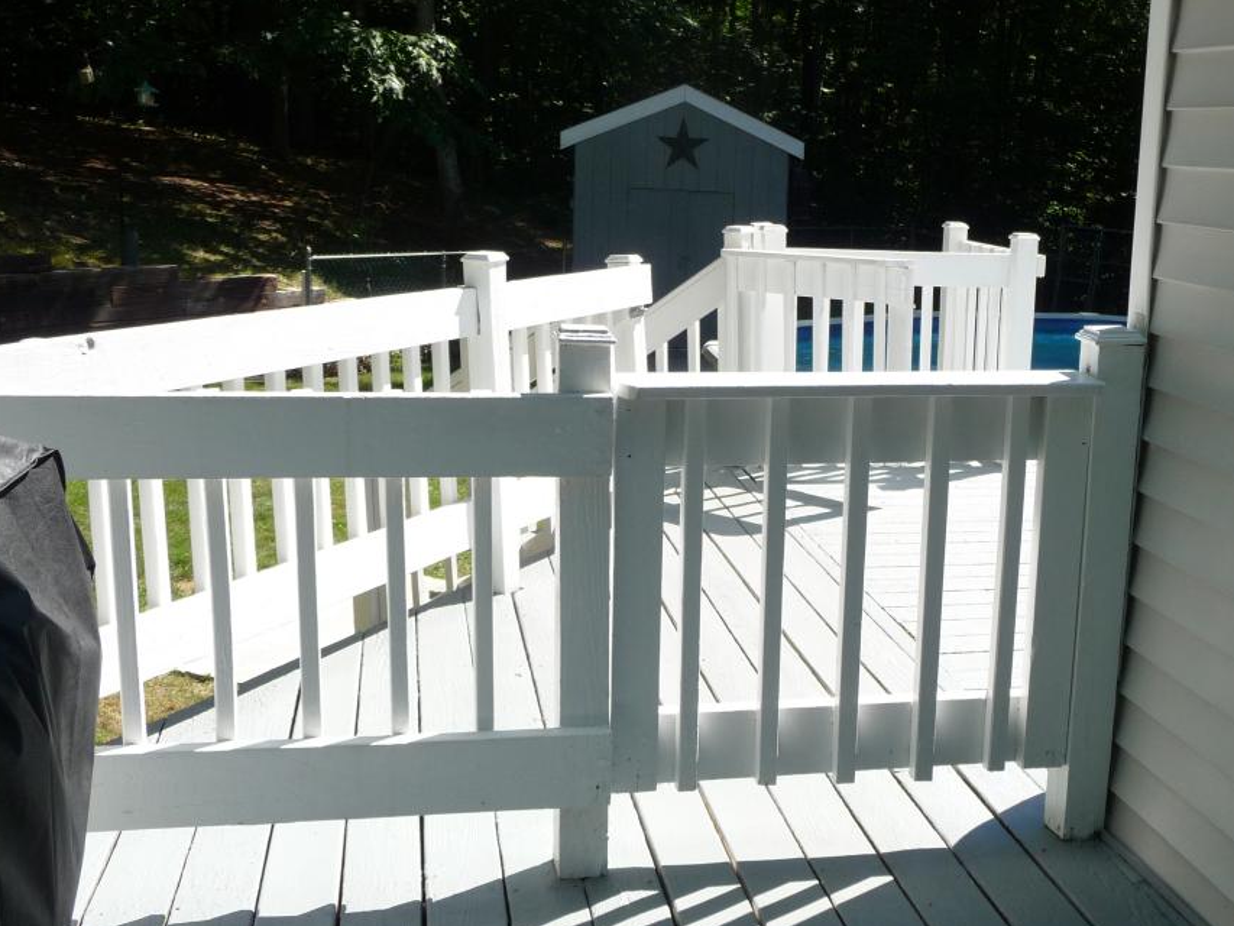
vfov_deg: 34.4
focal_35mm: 42
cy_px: 459
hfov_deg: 44.6
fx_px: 1497
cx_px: 723
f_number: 3.5
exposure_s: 1/500
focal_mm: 5.3
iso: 100
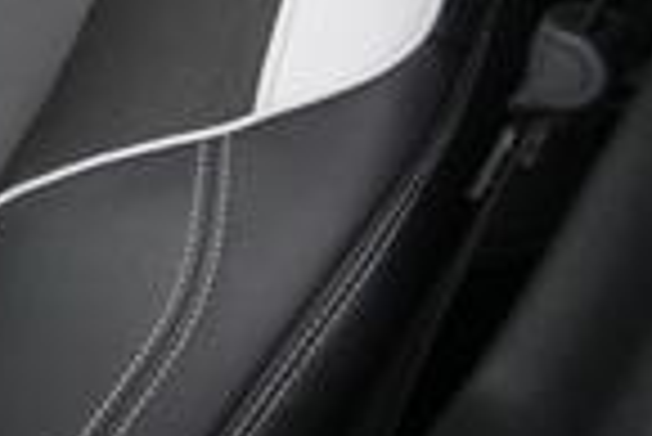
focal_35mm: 75
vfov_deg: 15.9
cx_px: -715
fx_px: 1360
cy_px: -306
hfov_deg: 17.4
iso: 2500
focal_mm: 17
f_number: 2.8
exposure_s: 1/30
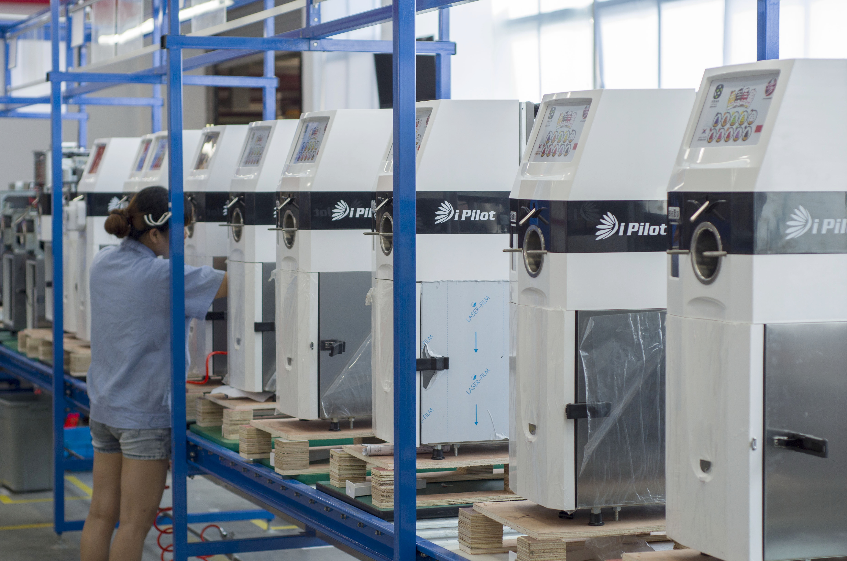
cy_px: 280
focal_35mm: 75
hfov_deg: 27.0
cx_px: 424
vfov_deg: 18.1
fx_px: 1761
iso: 200
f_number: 3.5
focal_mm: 50
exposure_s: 1/125
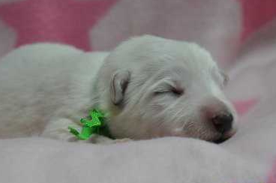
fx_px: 719
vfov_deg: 14.5
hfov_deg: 21.7
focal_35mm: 94
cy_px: 104
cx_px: 116
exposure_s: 1/60
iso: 560
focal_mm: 48
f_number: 4.5
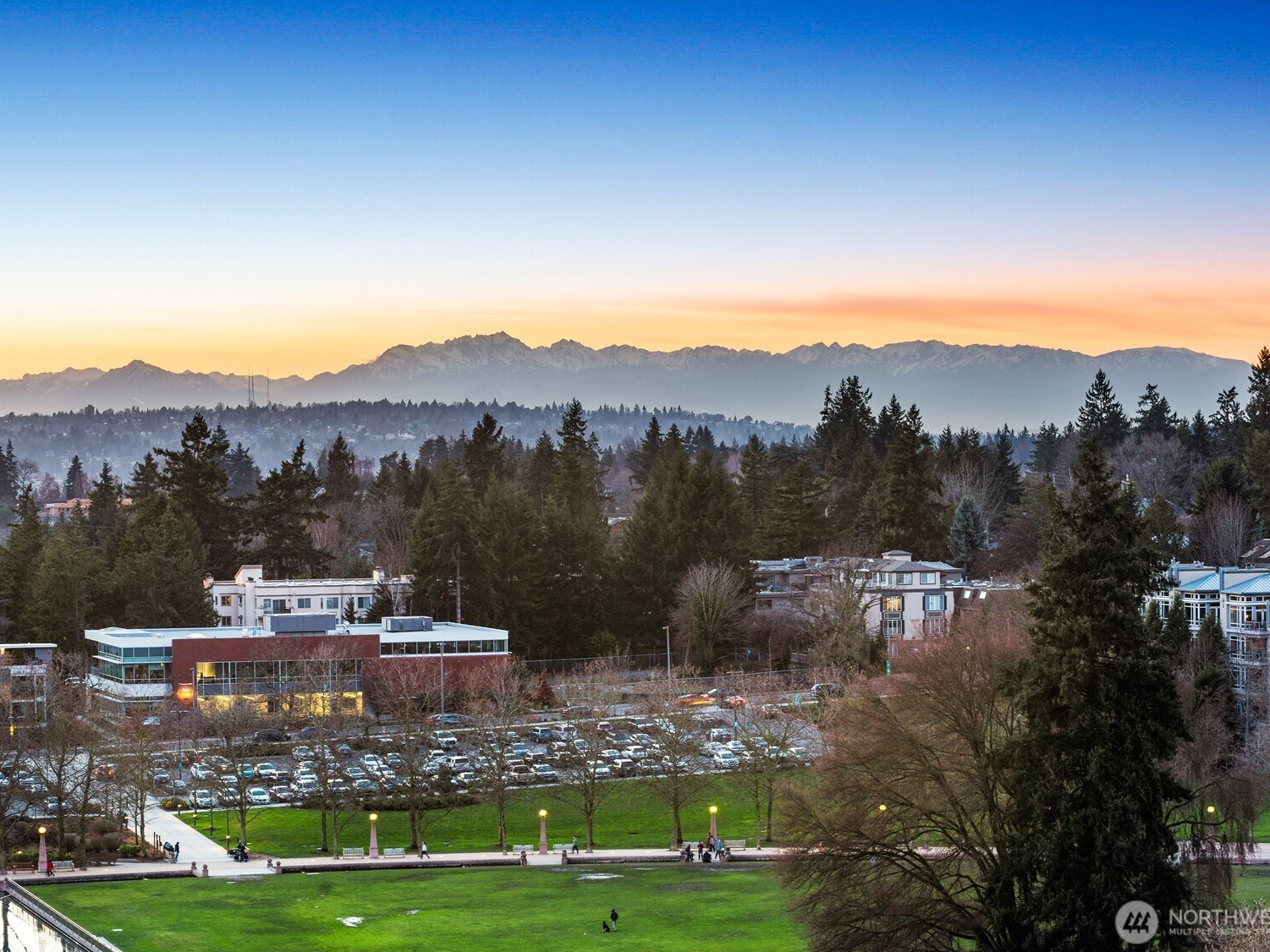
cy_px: 476
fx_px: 5577
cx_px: 605
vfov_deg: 9.8
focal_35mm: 152
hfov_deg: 13.0
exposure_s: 1/50
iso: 200
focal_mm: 140
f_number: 8
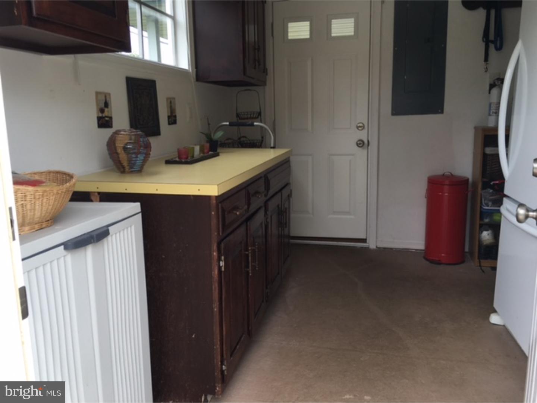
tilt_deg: -9.1
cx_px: 268
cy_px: 202
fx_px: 450
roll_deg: +1.4
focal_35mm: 29
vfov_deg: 48.2
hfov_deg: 61.7
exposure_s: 1/169
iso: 25
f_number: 2.2
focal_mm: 4.15
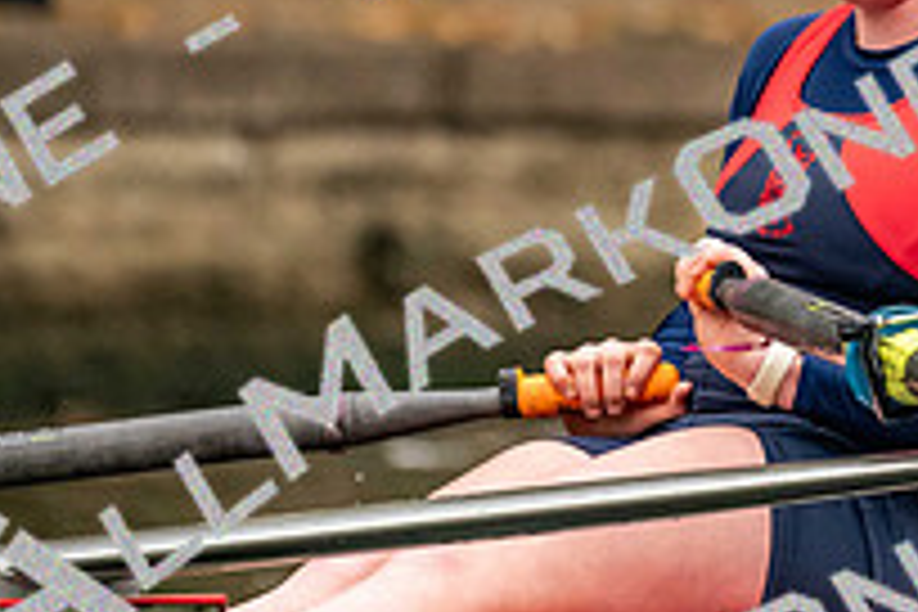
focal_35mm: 1135
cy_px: 11
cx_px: 868
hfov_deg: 1.8
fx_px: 28940
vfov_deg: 1.2
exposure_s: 1/2500
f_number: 4.5
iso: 4000
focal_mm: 400
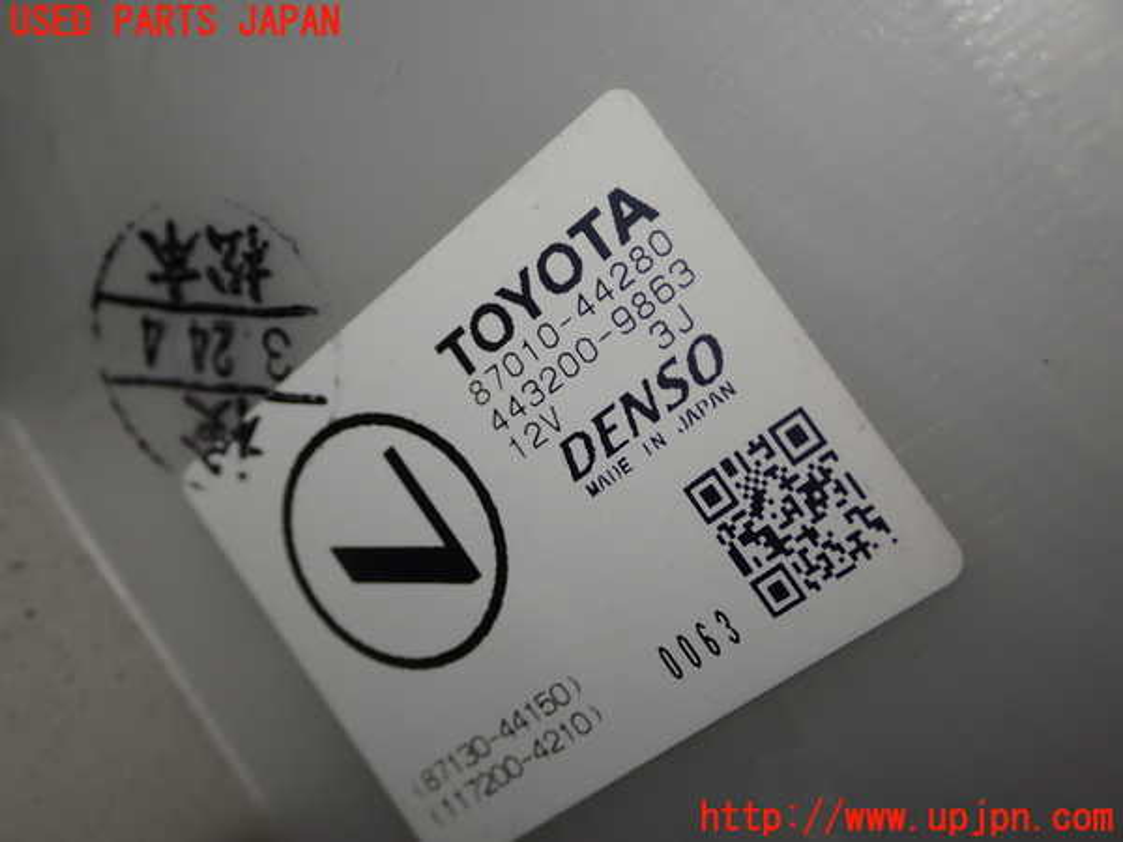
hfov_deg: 38.2
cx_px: 562
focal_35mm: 50
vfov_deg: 29.1
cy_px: 421
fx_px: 1622
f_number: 3.2
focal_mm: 9.01
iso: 125
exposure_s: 1/100
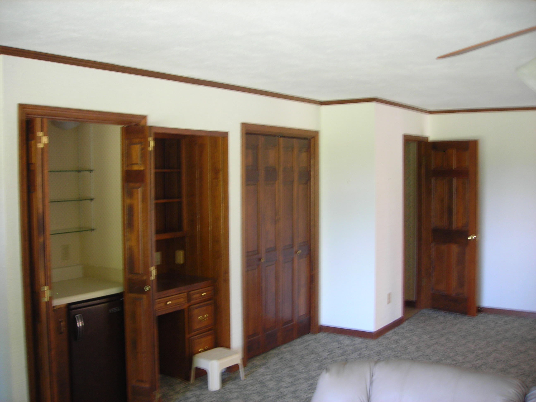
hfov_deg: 49.0
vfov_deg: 37.7
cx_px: 268
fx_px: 588
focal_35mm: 38
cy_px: 201
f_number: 3.2
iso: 50
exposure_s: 1/5.5
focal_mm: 6.3
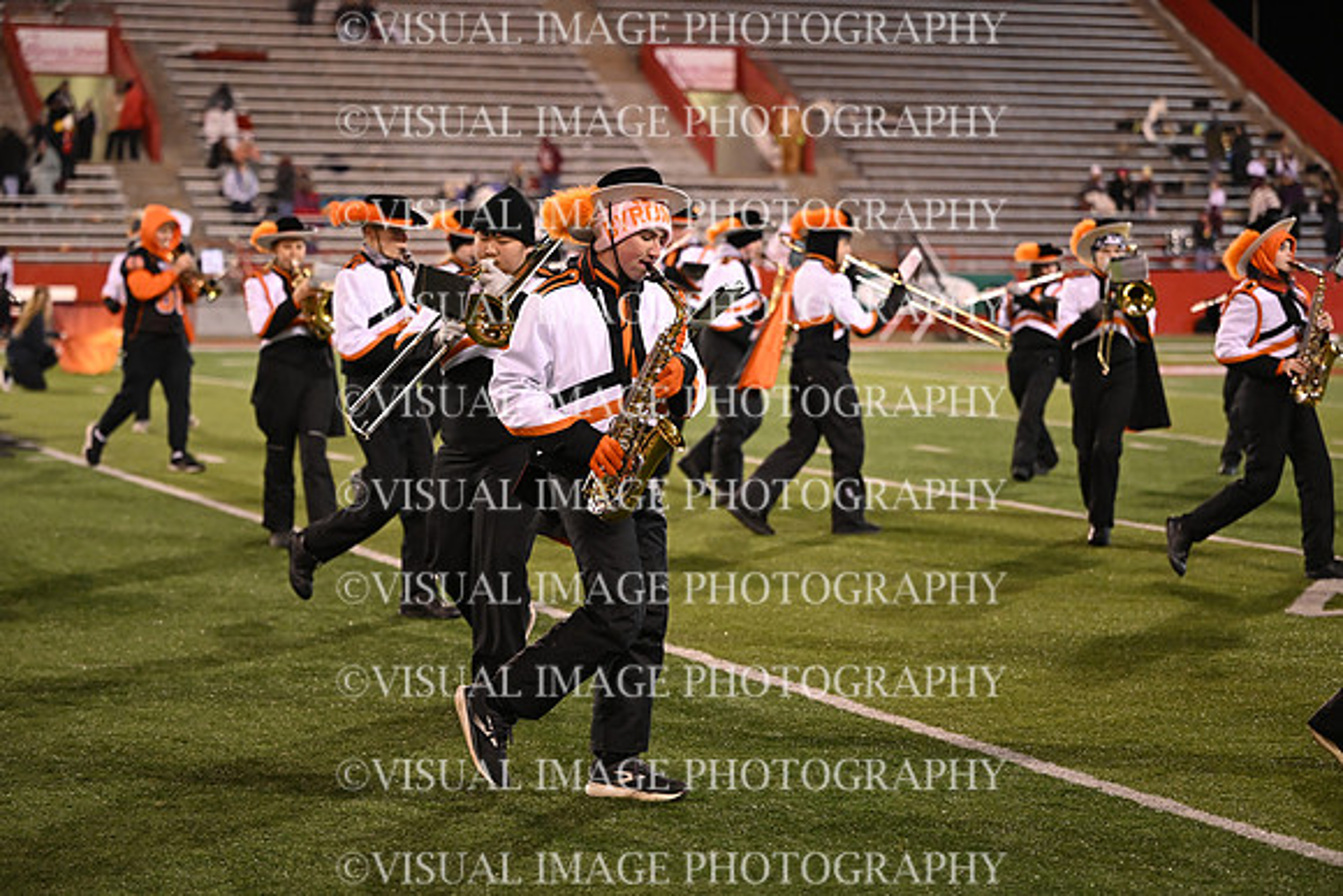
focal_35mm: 90
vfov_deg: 15.2
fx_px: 3358
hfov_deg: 22.6
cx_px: 672
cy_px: 448
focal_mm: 90
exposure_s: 1/800
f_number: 2.8
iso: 4000
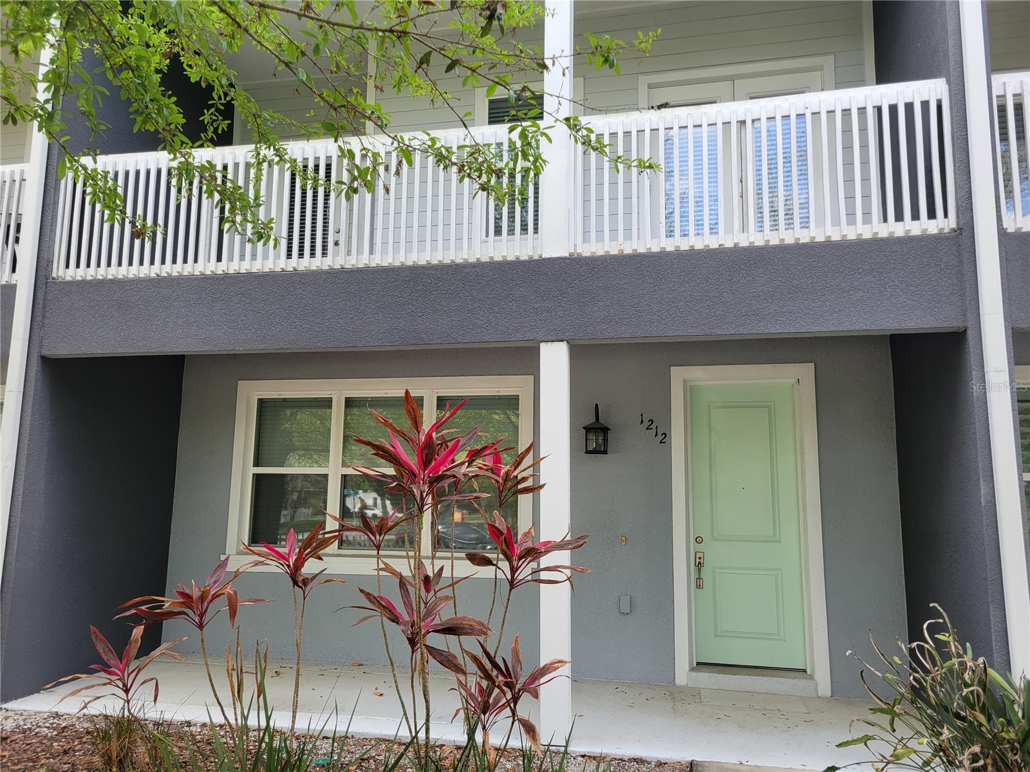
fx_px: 774
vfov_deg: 53.1
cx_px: 515
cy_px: 386
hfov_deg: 67.3
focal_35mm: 26
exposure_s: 1/260
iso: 40
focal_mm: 5.4
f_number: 1.8
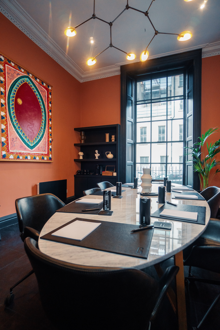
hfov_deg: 72.1
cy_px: 165
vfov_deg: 95.0
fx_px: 151
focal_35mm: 16
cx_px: 110
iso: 800
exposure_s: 1/125
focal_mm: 11
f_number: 4
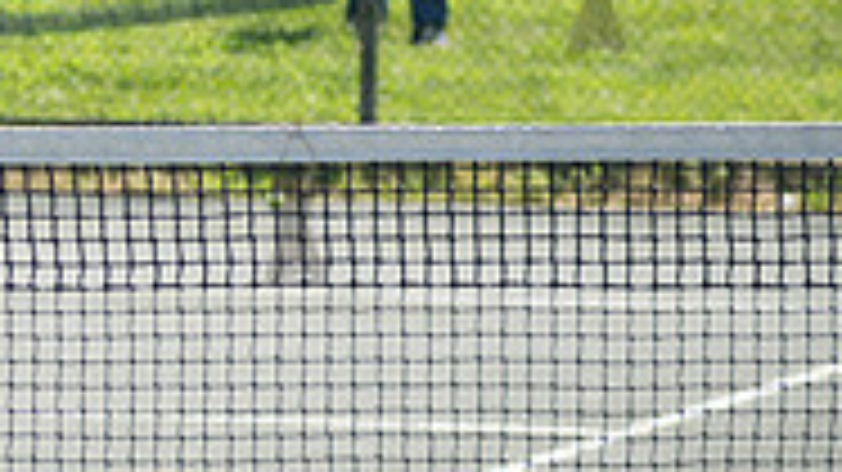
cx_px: -246
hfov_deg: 5.8
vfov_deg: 3.3
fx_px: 8257
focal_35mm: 370
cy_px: -43
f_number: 4
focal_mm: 100
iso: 125
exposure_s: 1/800
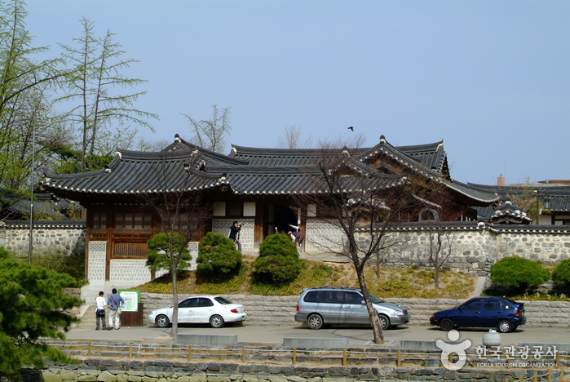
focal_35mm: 87
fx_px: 1379
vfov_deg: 15.8
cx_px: 285
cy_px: 191
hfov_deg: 23.4
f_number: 9.5
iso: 100
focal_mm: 58
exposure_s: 1/180
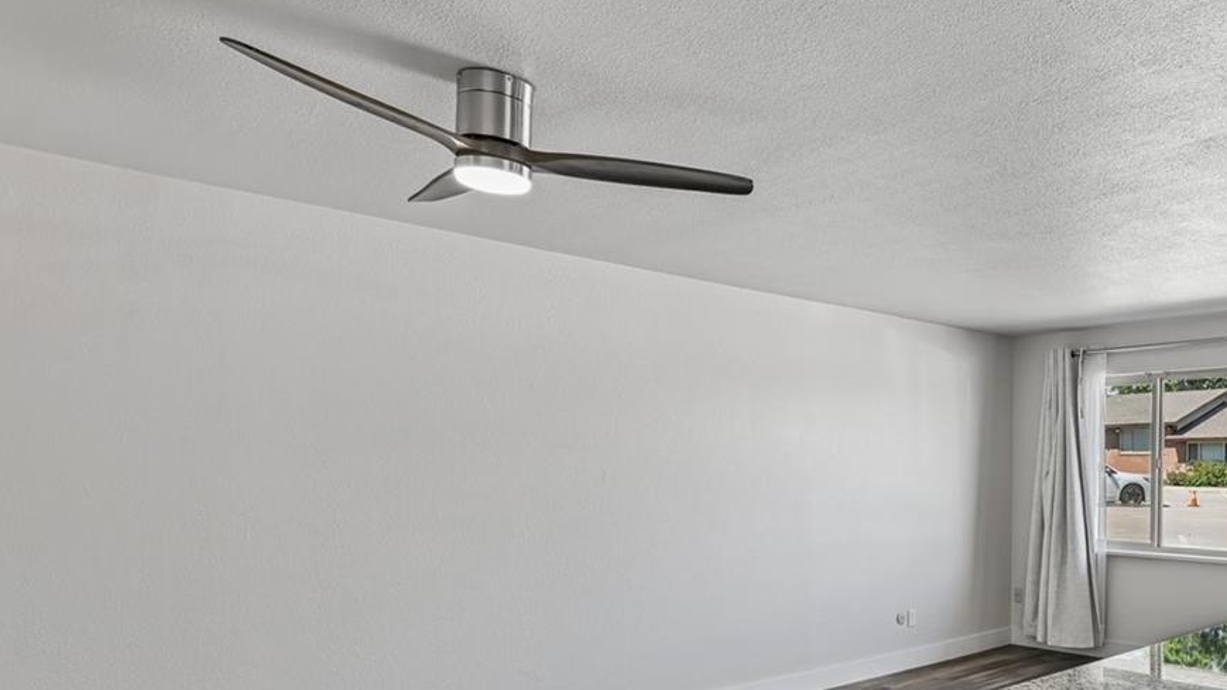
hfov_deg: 64.7
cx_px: 952
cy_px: 450
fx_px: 879
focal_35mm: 27
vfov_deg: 42.4
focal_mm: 14
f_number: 10
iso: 320
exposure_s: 1/15
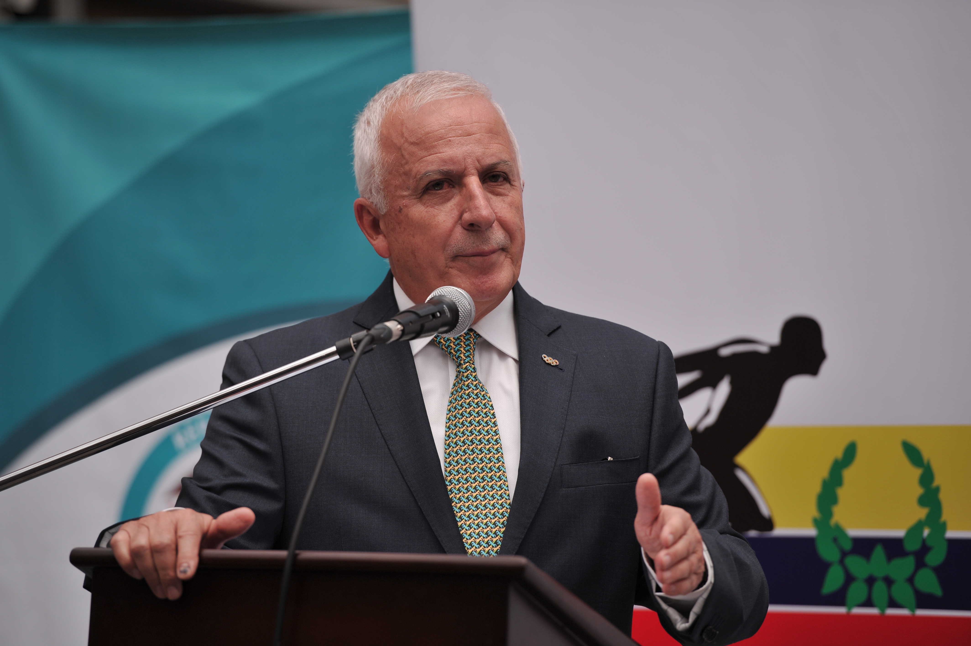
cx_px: 486
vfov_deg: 6.9
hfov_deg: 10.3
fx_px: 5391
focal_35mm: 200
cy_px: 323
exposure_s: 1/500
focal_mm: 200
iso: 320
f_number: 3.2
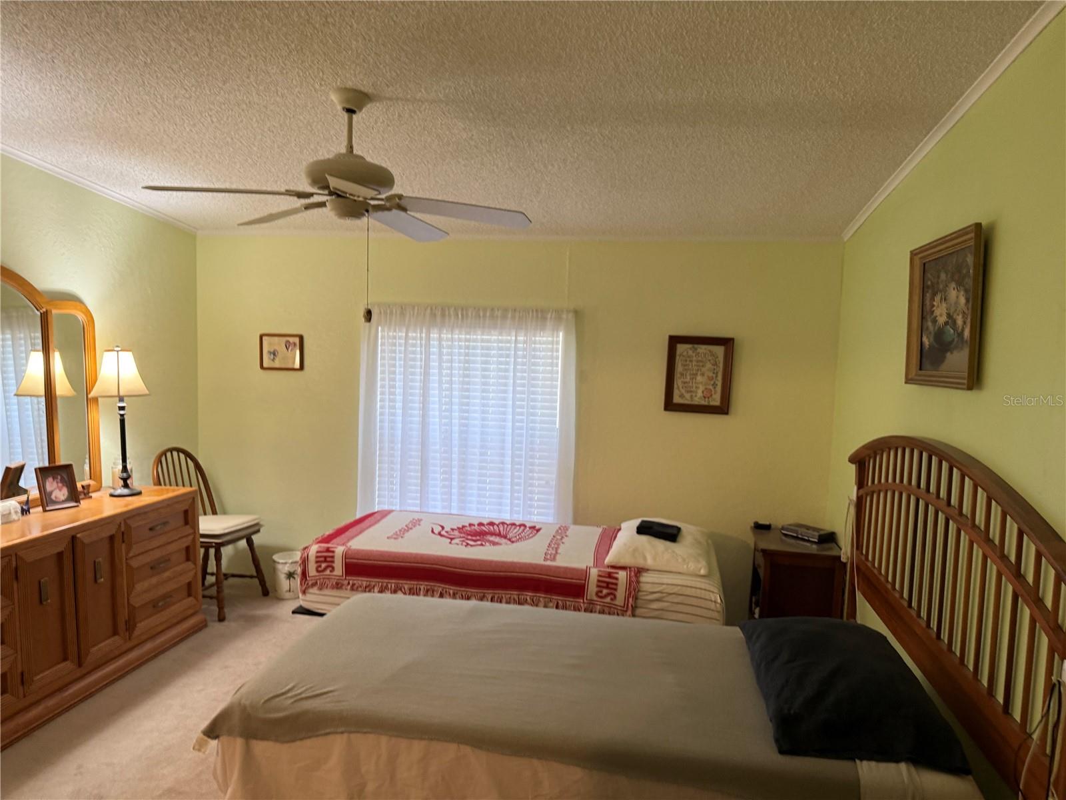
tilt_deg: -3.3
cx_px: 533
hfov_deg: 71.6
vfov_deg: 56.8
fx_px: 739
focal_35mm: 24
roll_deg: -2.3
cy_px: 400
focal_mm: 6.76
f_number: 1.78
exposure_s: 1/60
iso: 250
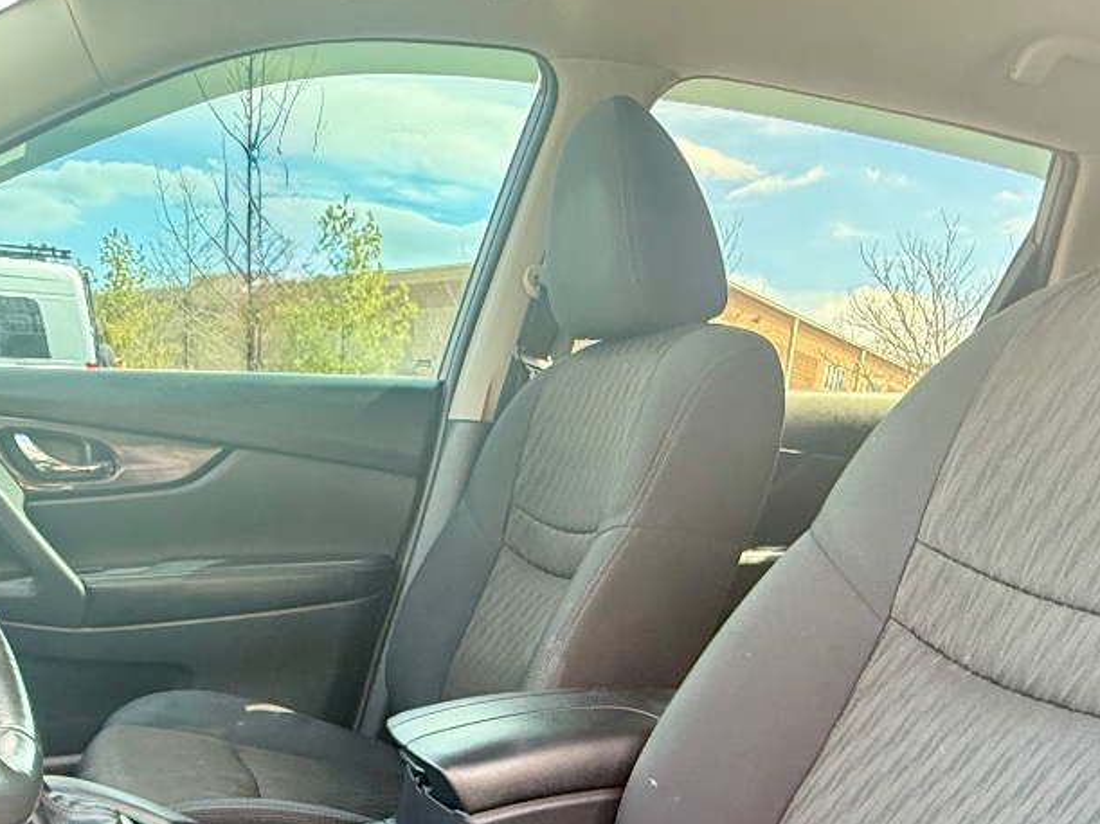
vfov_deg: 38.3
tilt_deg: -18.3
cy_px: 819
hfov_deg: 54.7
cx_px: 412
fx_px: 1048
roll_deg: -2.6
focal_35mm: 33
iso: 320
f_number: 2.2
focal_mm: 2.22
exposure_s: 1/99
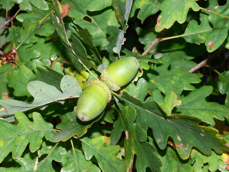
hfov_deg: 16.0
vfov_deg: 12.0
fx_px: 814
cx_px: 114
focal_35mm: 123
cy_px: 86
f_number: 9
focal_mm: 25.9
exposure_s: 1/30
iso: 80
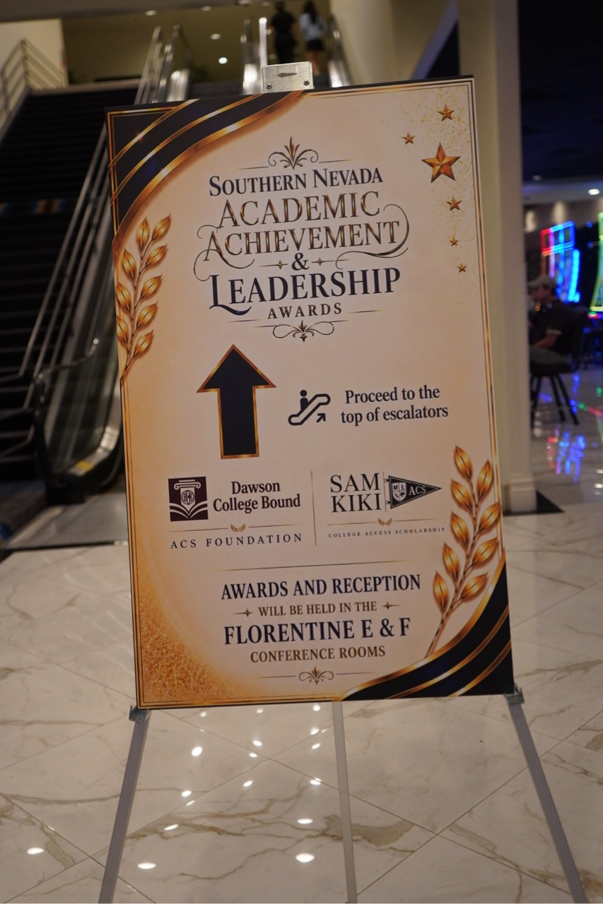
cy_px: 452
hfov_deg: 38.9
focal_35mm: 34
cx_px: 302
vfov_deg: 55.8
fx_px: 854
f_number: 4
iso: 2500
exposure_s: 1/160
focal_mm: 34
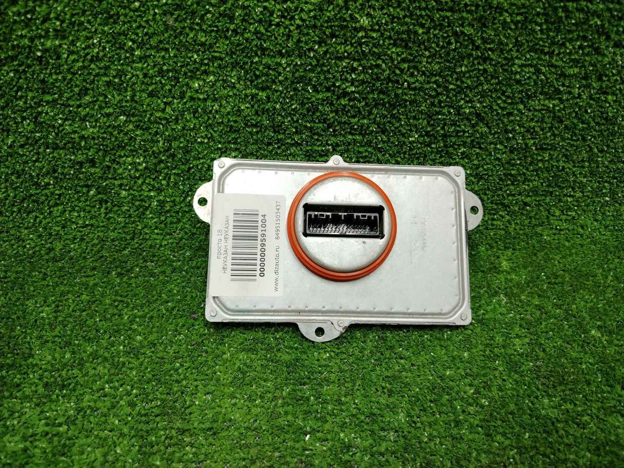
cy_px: 234
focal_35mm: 24
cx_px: 312
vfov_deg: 56.8
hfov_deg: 71.6
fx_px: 433
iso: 217
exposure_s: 1/50
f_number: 1.75
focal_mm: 5.25
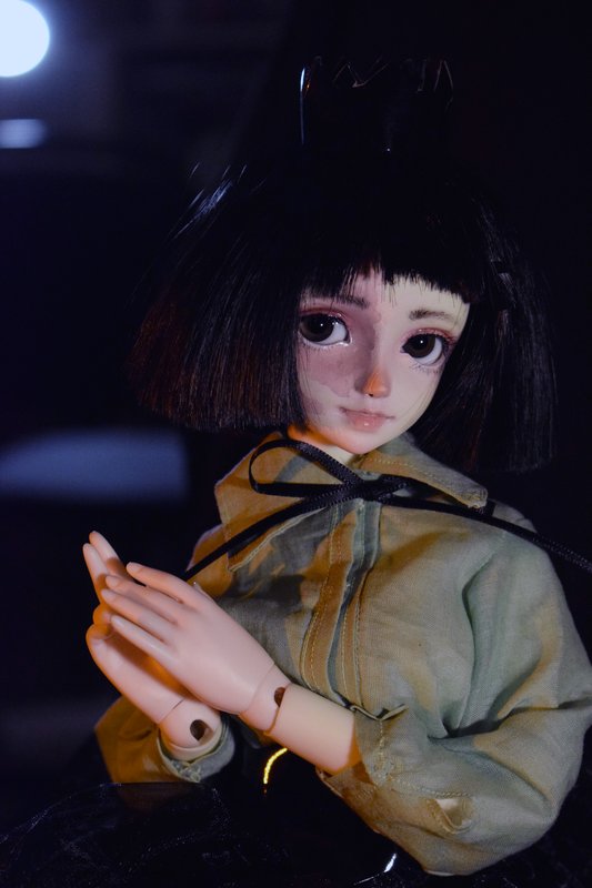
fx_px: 2036
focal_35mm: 82
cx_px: 296
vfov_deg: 24.6
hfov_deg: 16.5
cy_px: 444
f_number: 5.6
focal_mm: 55
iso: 4000
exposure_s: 1/60
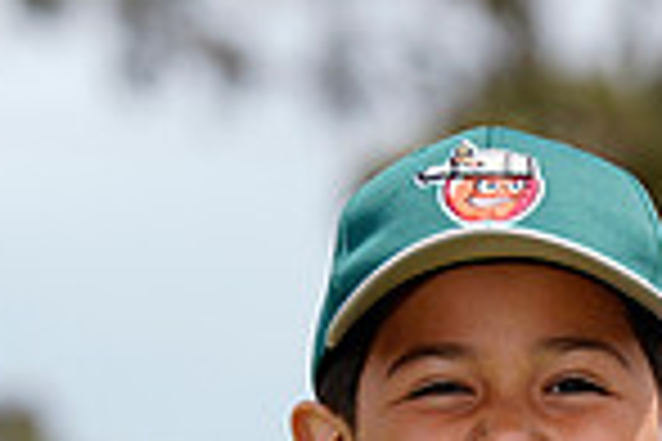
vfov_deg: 2.8
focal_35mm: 492
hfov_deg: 4.2
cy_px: 722
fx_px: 9047
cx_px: 482
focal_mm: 125
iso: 50
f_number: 4.5
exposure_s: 1/320
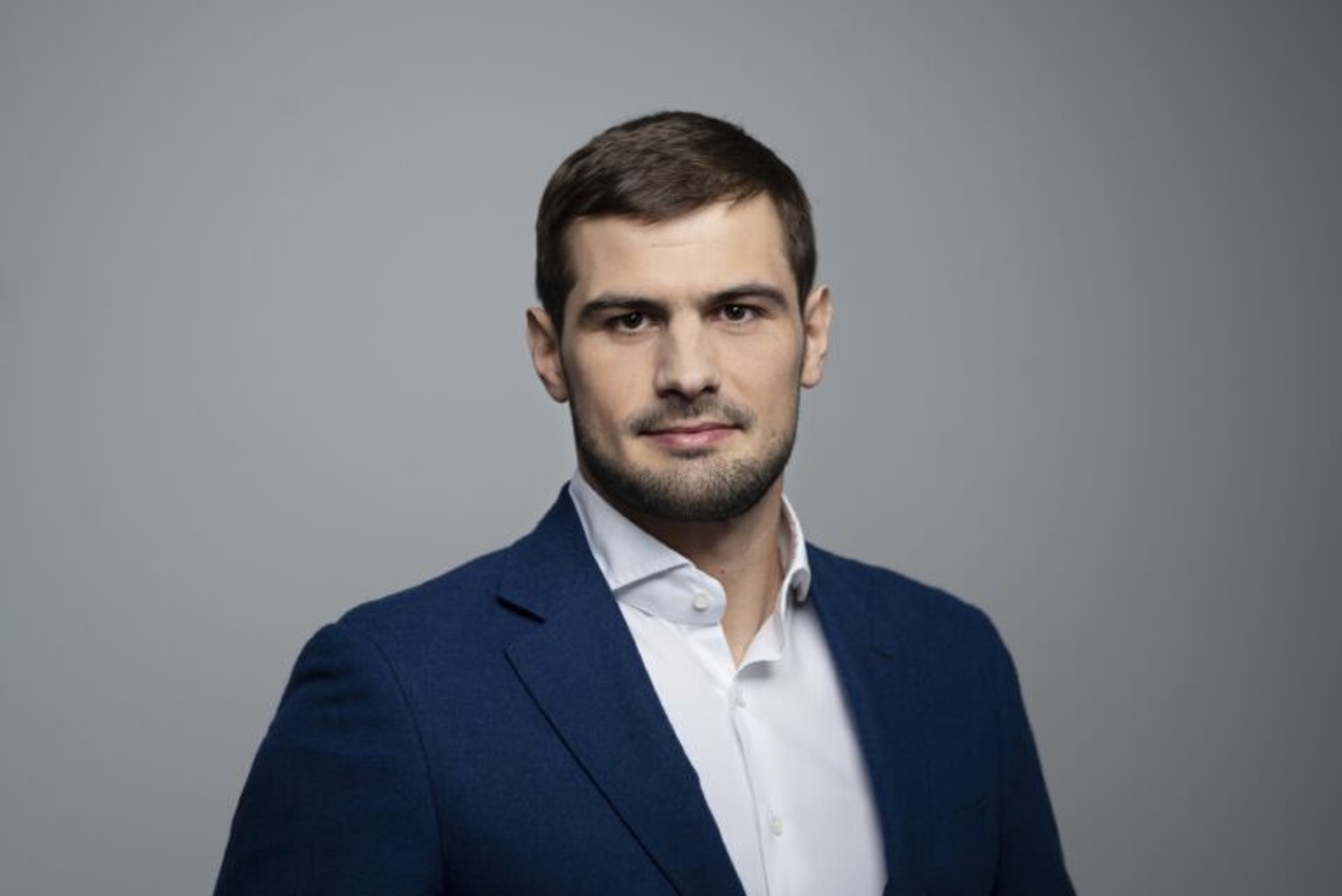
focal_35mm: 85
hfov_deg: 23.9
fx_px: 3170
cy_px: 448
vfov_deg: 16.1
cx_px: 671
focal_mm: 85
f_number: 4
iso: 160
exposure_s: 1/100
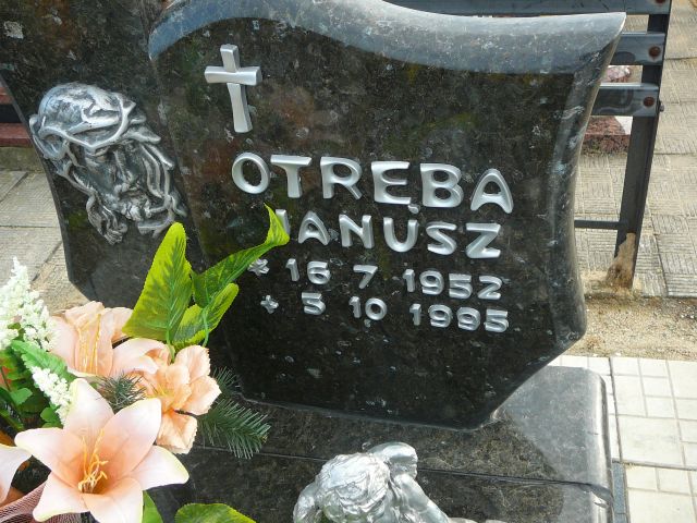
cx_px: 348
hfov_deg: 47.9
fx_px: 785
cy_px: 262
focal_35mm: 39
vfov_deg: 36.8
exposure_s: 1/125
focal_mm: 5.8
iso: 80
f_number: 3
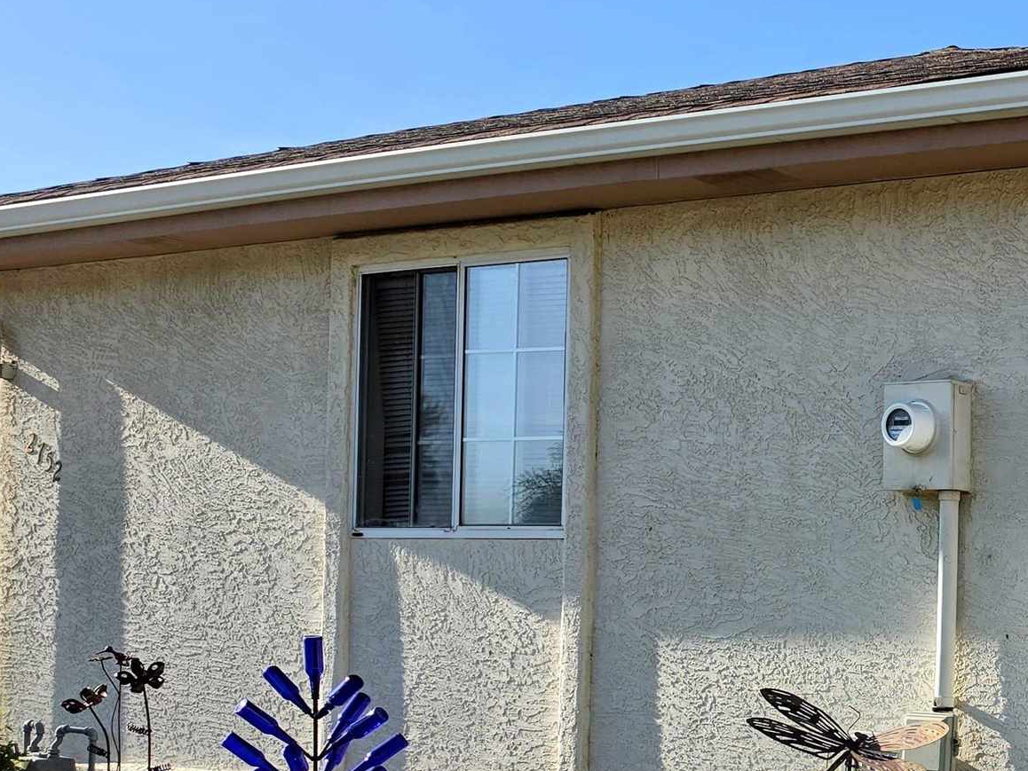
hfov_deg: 27.4
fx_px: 1812
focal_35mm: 61
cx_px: 1270
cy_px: 655
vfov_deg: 23.6
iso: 64
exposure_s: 1/4143
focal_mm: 6.5
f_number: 1.4
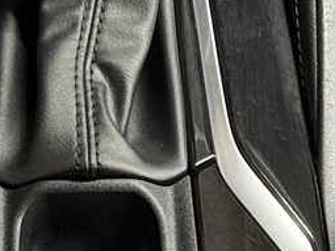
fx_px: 2621
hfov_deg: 7.3
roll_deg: +0.6
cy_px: 21
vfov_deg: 5.5
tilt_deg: -35.8
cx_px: 110
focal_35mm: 271
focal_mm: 6.76
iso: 320
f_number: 1.78
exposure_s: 1/33
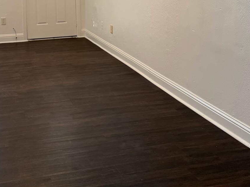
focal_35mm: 58
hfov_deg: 32.8
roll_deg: +2.0
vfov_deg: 24.1
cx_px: 73
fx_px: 419
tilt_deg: -5.5
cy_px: 0
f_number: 1.78
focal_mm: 6.76
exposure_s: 1/120
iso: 400
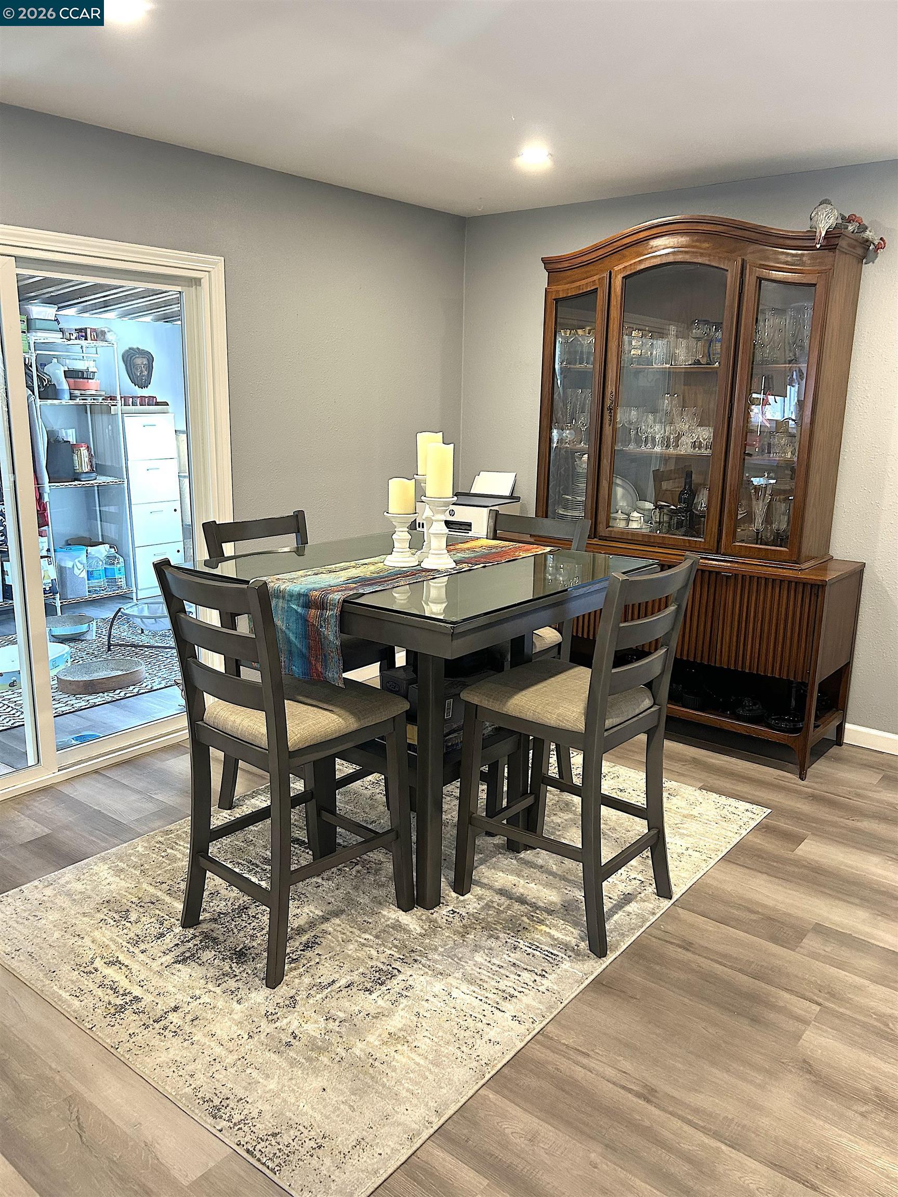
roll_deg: -0.9
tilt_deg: -11.8
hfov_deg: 53.1
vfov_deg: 67.3
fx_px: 899
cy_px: 598
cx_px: 449
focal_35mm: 26
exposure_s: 1/60
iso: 200
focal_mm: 5.7
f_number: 1.5
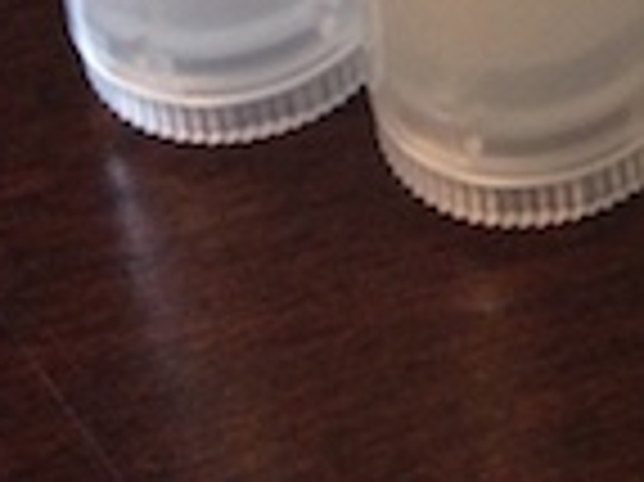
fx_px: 3420
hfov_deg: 10.2
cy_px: -782
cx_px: 1121
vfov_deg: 7.4
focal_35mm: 184
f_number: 2.4
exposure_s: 1/20
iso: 160
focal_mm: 4.28
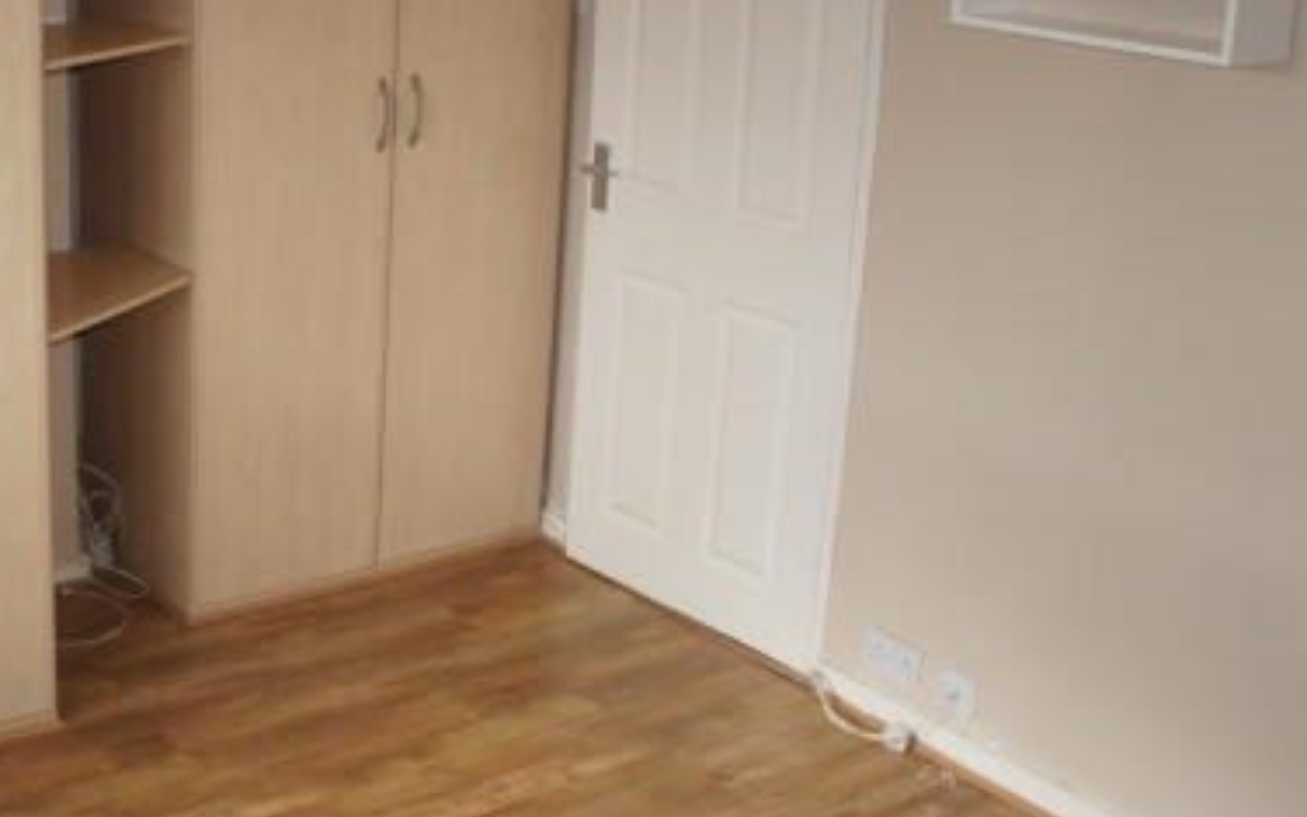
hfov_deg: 40.1
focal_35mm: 48
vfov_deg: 26.7
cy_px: 271
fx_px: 1710
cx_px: 261
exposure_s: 1/100
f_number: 5
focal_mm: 18
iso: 200
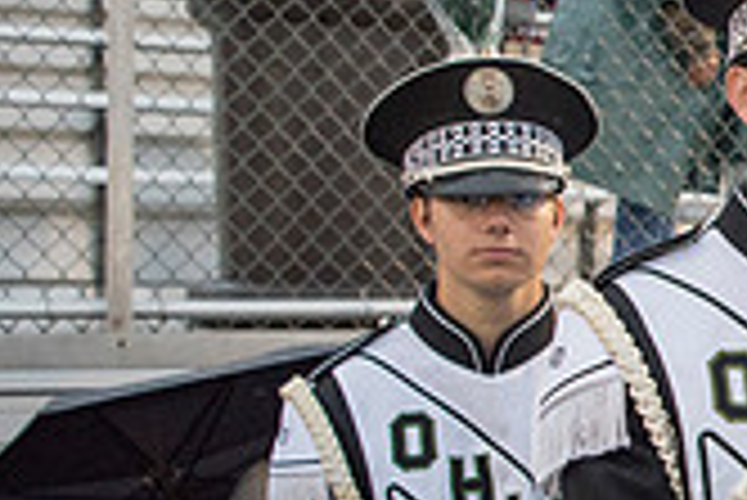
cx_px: 1112
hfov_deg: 20.7
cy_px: 340
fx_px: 1744
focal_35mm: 84
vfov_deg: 16.3
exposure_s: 1/800
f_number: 3.2
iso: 2000
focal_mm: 24
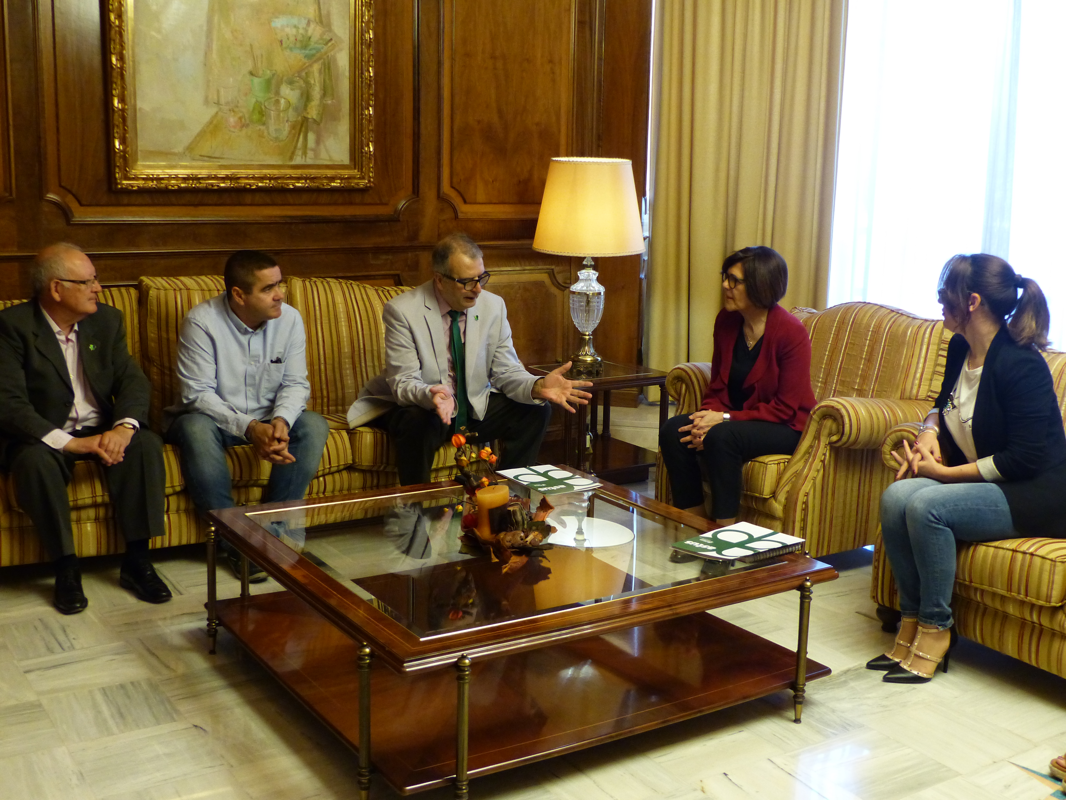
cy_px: 400
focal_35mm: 40
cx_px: 533
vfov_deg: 36.0
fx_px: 1232
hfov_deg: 46.8
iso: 400
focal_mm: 7.1
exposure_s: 1/25
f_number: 2.8
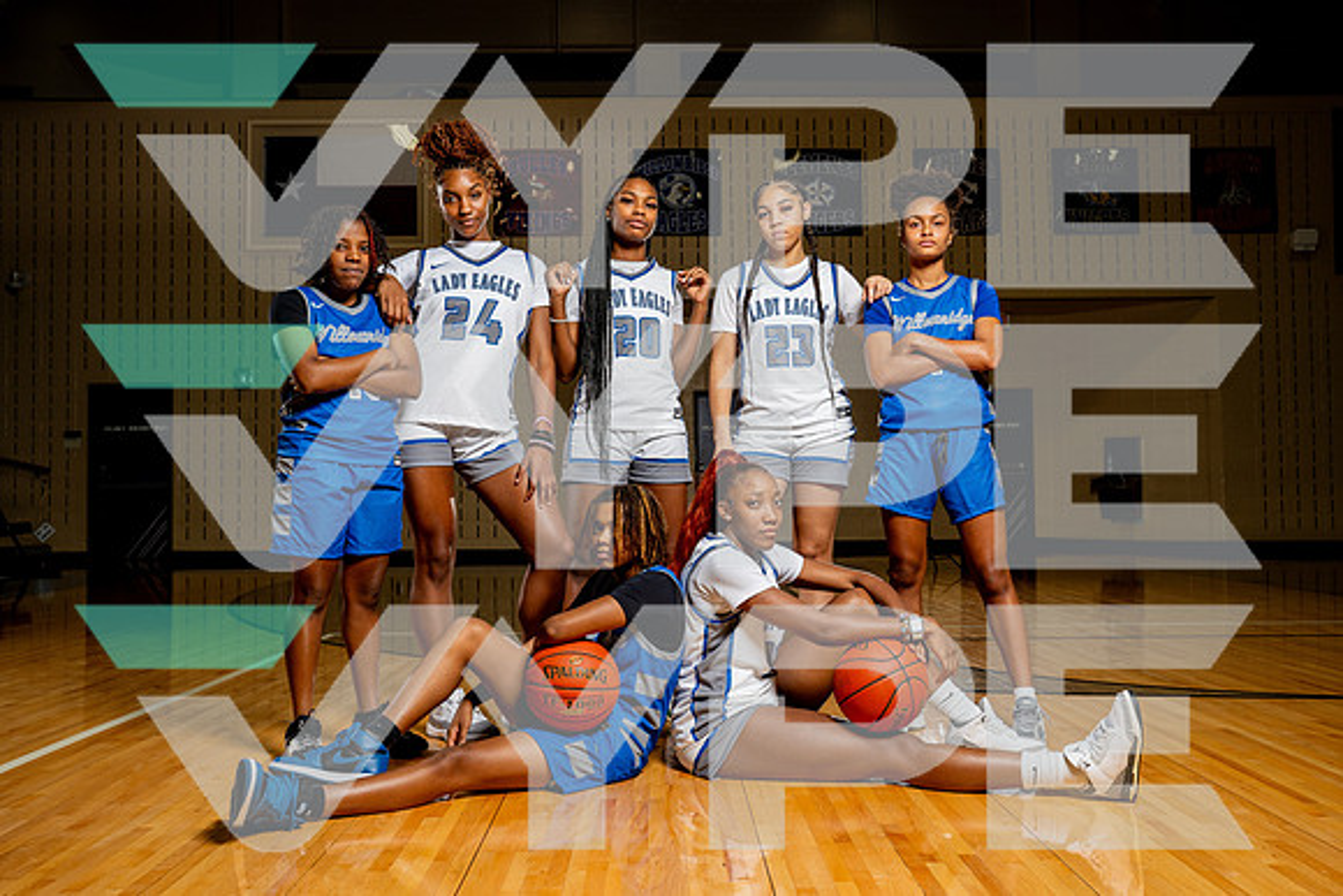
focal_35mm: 33
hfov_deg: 57.2
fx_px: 1231
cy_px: 448
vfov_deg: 40.0
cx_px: 672
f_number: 8
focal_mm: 33
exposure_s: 1/250
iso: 400
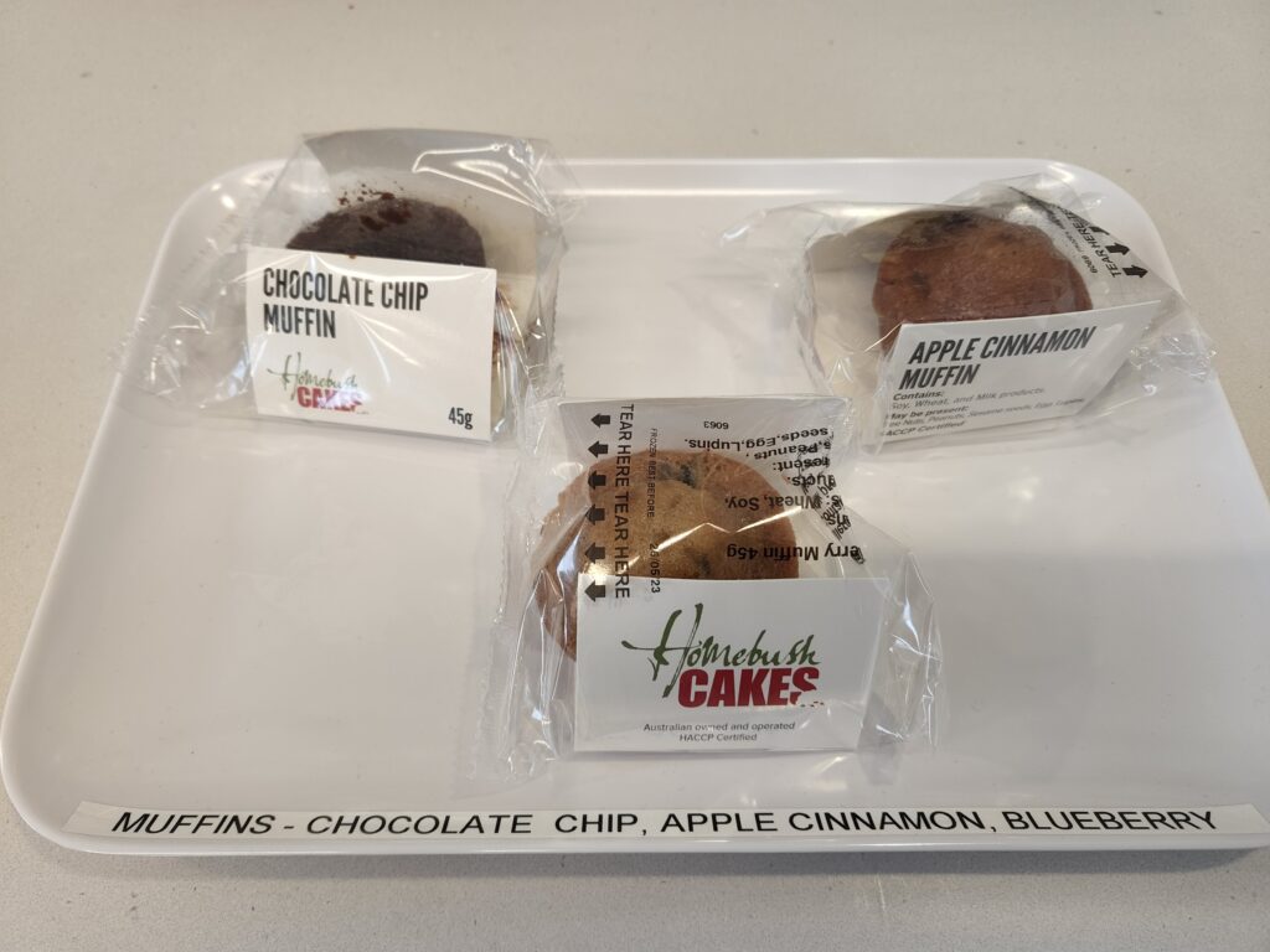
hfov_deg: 73.9
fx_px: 844
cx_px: 635
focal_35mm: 23
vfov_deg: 58.9
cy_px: 476
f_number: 1.8
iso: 100
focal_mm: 5.4
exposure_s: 1/100
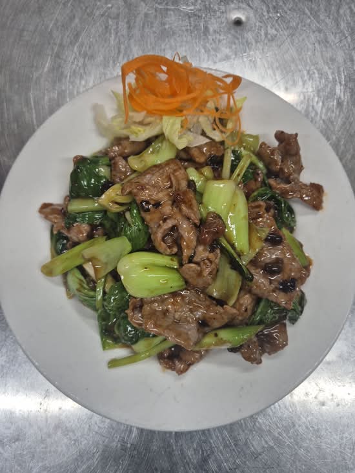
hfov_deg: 58.9
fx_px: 314
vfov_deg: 73.9
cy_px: 236
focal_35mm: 23
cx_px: 178
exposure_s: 1/100
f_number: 1.8
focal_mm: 5.4
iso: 50
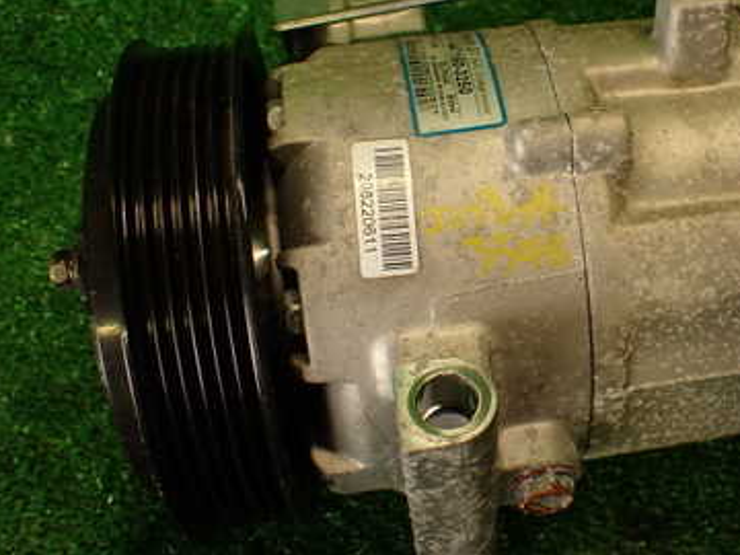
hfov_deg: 37.2
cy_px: 214
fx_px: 1069
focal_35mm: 50
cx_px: 565
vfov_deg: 29.0
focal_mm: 5.4
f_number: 2.3
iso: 160
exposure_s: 1/60
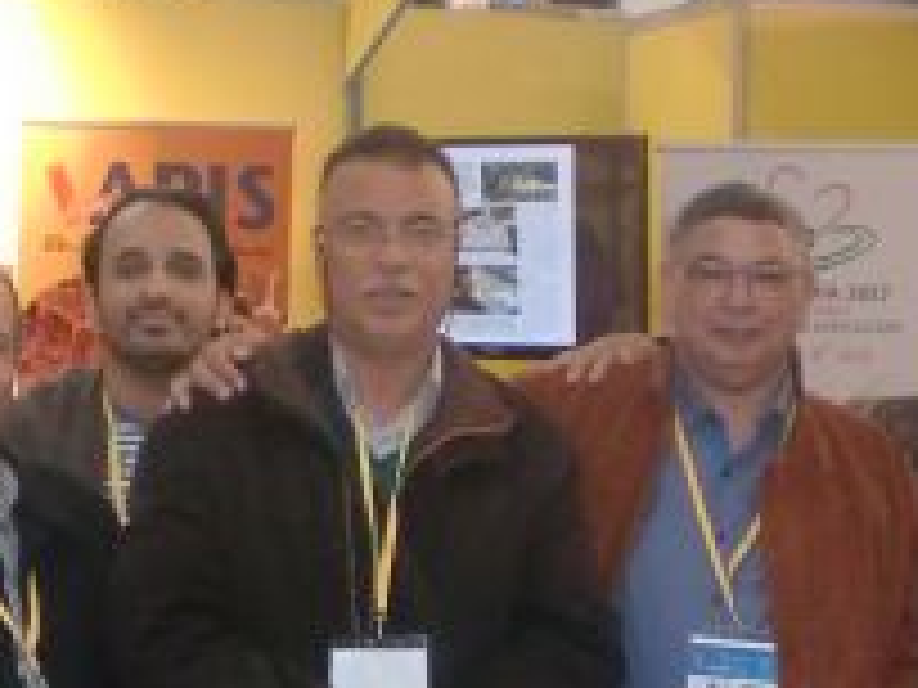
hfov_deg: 17.8
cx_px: 670
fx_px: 2917
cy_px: 549
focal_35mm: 110
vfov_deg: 13.4
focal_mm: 6.3
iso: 400
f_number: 3.1
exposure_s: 1/60
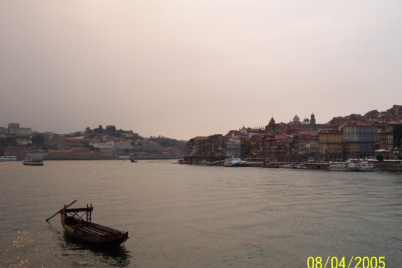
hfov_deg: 48.5
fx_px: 447
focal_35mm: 40
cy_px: 148
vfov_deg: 33.4
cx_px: 203
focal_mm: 8
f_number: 4.8
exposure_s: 1/500
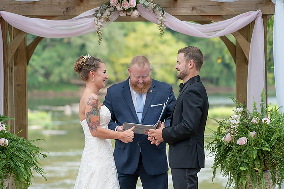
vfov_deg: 9.4
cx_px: 134
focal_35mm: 146
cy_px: 89
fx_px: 1155
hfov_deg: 14.0
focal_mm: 138
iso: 320
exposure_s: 1/200
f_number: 4
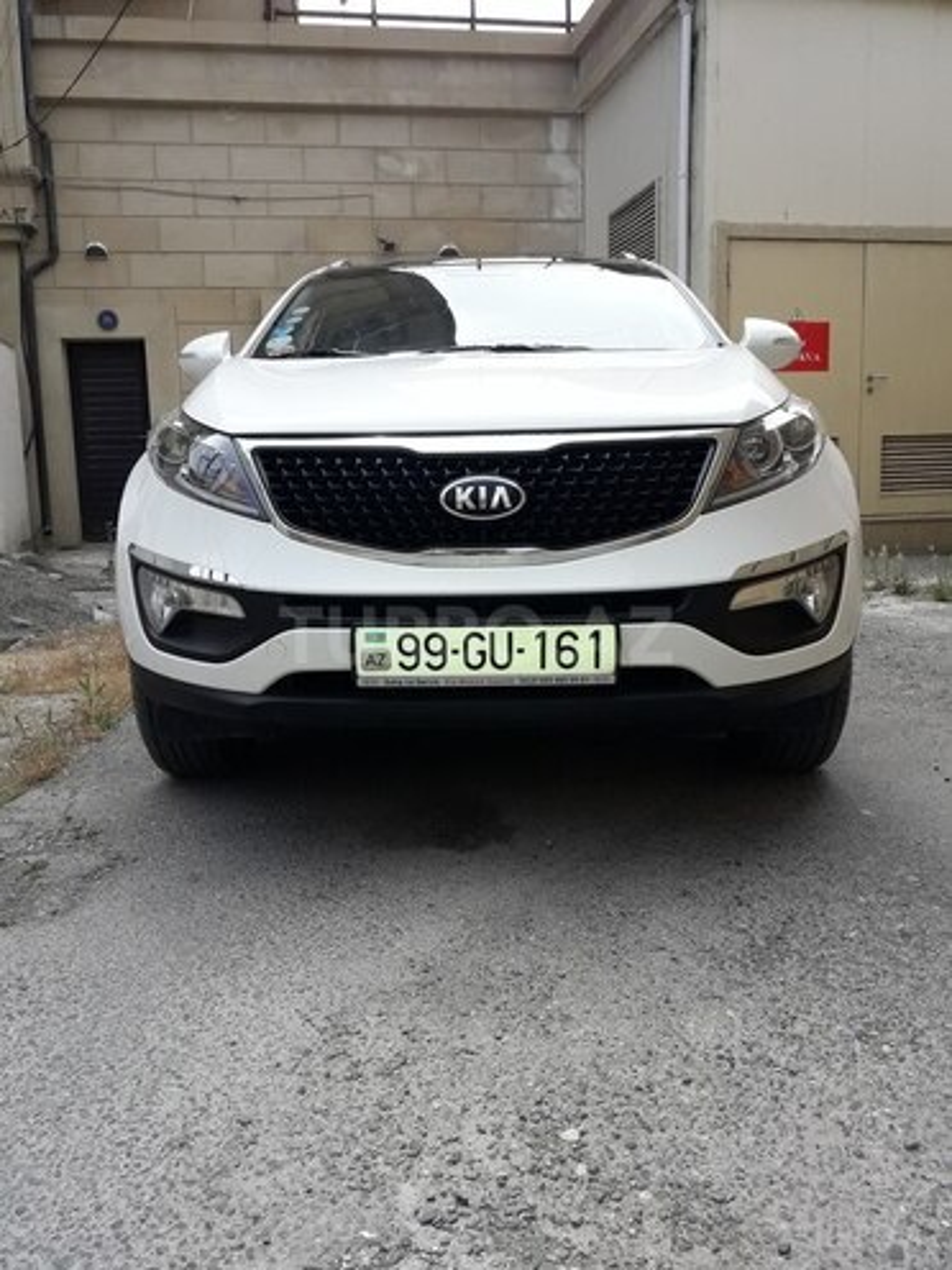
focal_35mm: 28
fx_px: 1027
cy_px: 635
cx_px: 476
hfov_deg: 49.7
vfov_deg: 63.4
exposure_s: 1/907
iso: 40
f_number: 1.9
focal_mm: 3.7
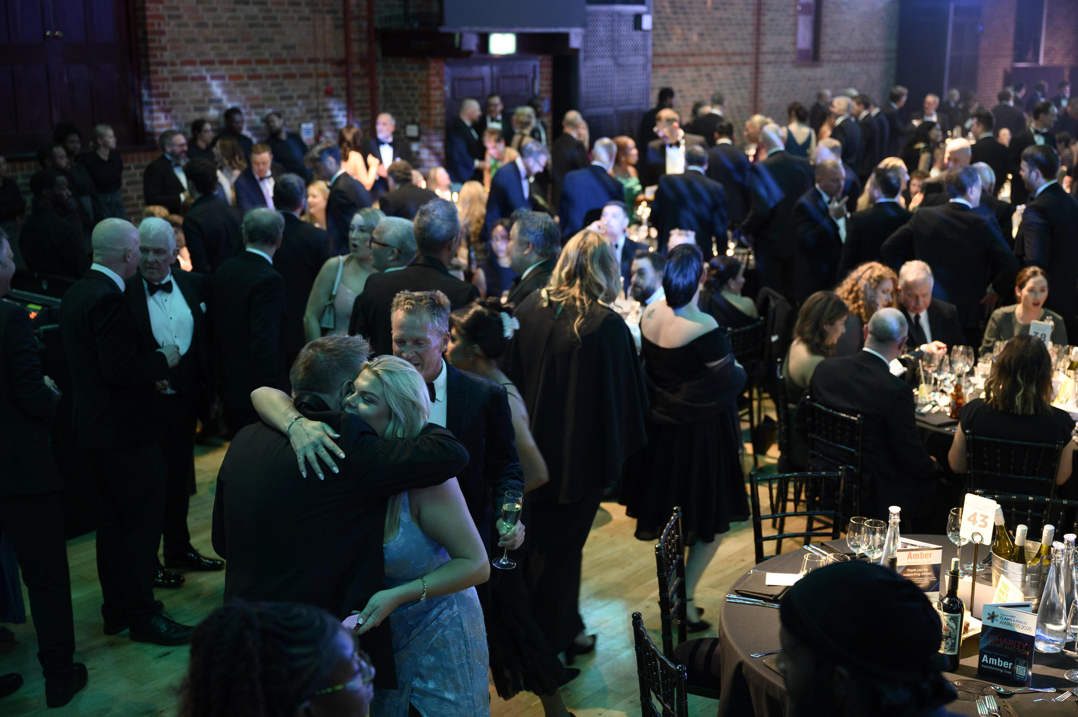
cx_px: 539
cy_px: 358
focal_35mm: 43
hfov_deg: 45.5
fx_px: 1287
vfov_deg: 31.1
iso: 3200
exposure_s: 1/60
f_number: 2.8
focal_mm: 43
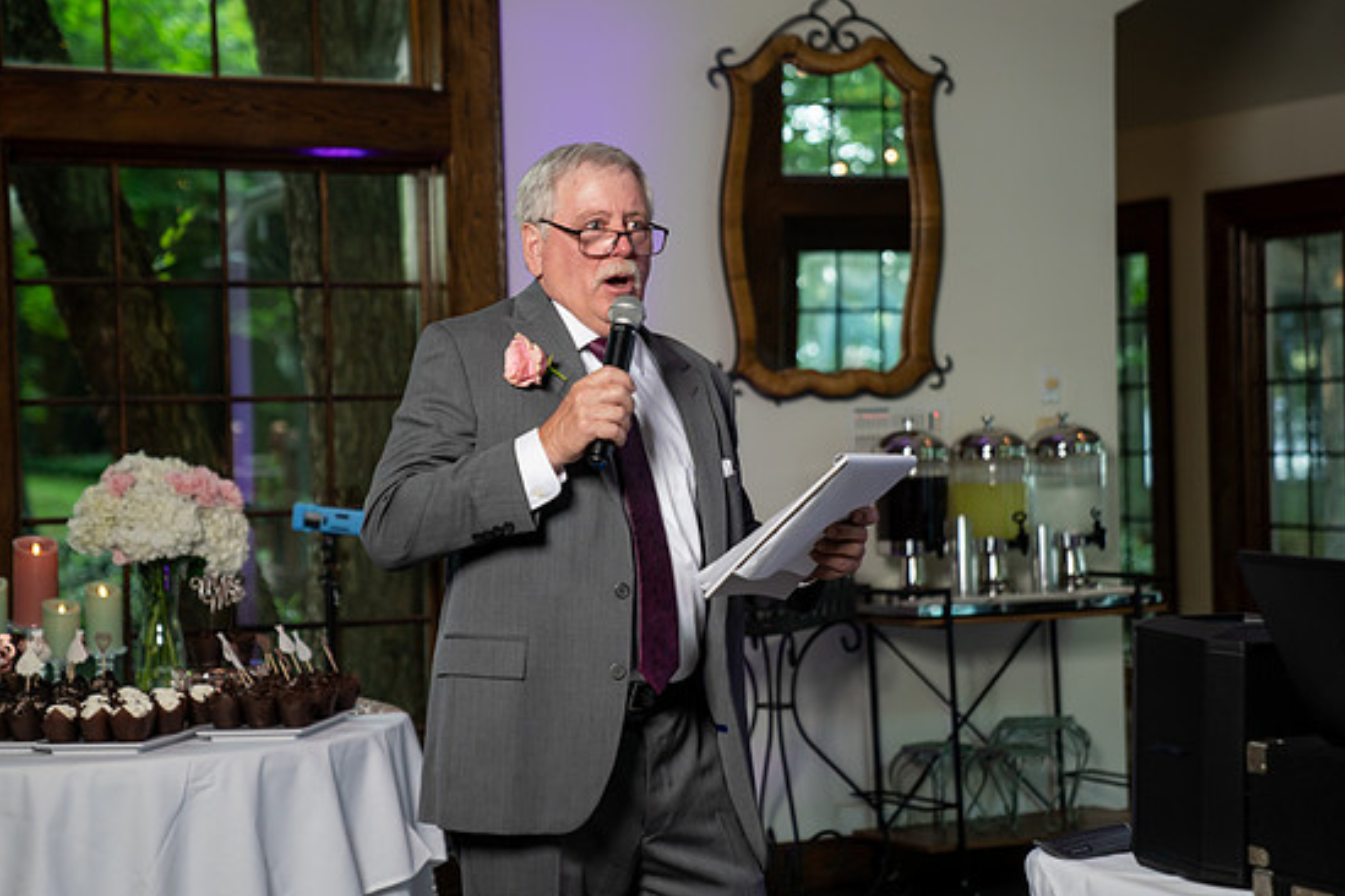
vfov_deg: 18.4
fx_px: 2765
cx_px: 671
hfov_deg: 27.3
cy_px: 447
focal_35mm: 74
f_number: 2.8
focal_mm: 70
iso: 500
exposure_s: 1/200
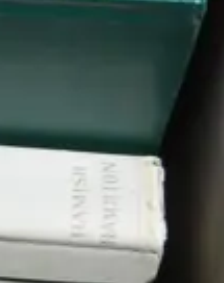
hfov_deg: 4.9
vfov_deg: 6.6
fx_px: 2456
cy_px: 227
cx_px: -511
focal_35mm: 295
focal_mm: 20
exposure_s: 1/60
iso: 800
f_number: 4.5
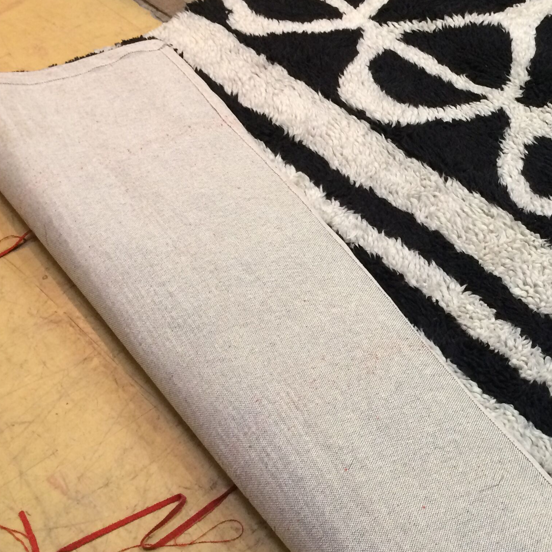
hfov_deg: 29.8
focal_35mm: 55
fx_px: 992
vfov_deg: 31.0
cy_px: 336
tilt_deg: -48.6
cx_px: 495
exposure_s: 1/33
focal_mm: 4.15
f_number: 2.2
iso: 200
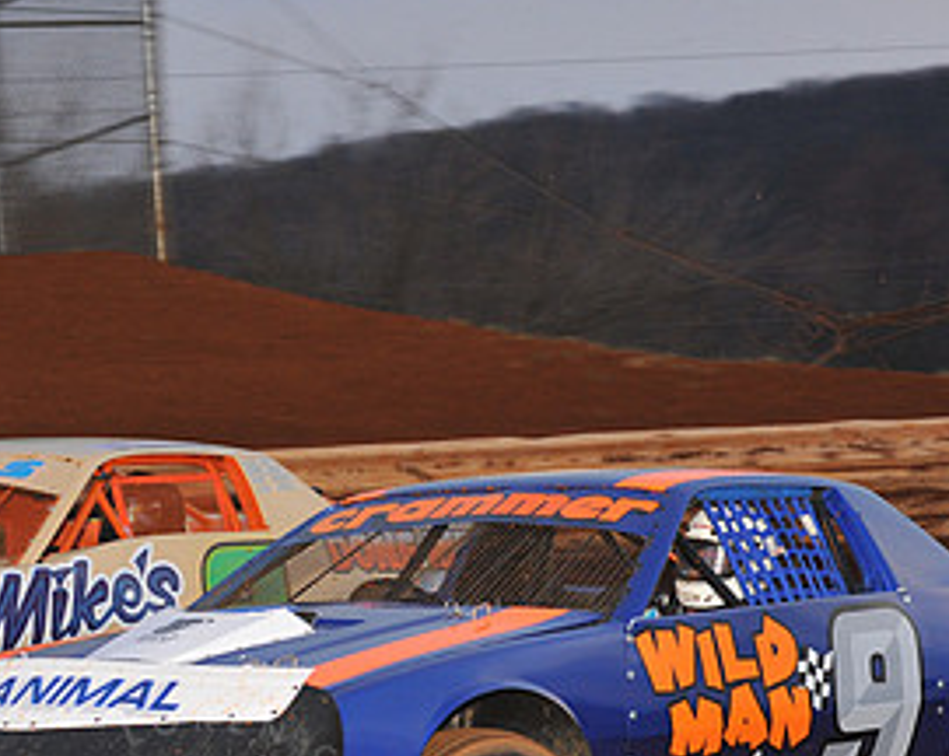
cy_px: 595
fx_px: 5189
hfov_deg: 10.4
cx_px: 203
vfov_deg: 8.3
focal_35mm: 185
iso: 1250
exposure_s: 1/320
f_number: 7.1
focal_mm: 92
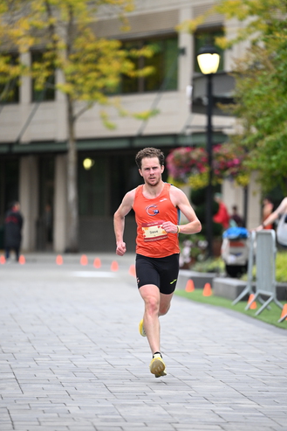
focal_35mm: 223
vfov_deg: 9.2
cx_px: 157
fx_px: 2665
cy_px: 231
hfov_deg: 6.2
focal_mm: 200
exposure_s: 1/800
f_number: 2.8
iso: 1600
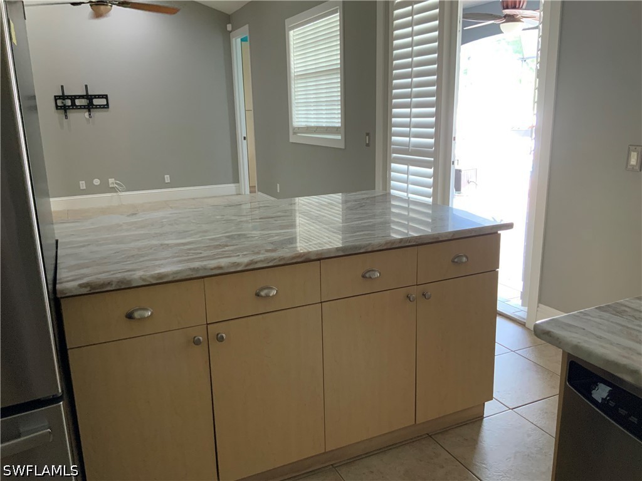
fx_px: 538
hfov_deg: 61.7
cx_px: 321
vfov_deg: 48.2
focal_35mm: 29
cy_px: 240
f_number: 1.8
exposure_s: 1/60
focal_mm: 3
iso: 160
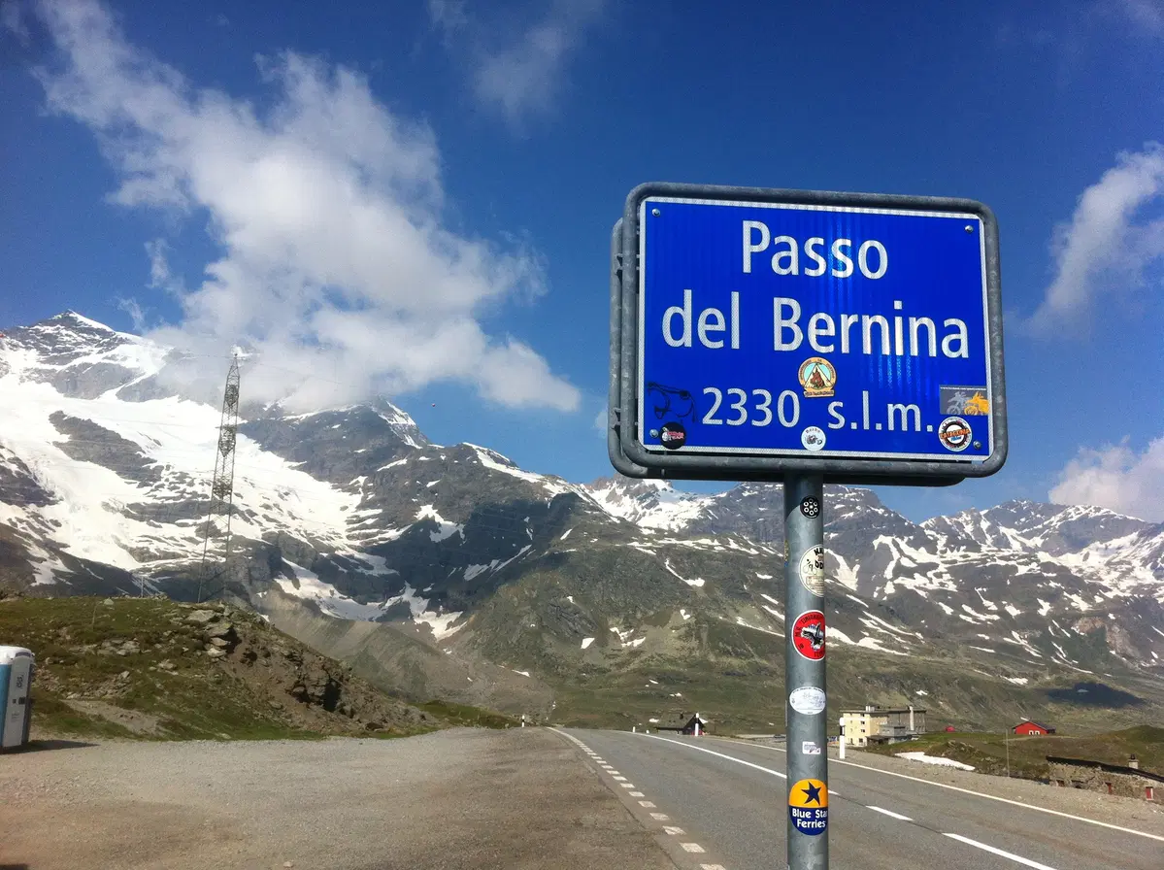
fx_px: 1175
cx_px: 582
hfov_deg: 52.7
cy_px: 435
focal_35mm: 35
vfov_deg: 40.6
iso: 80
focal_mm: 3.85
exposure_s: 1/2514
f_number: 2.8
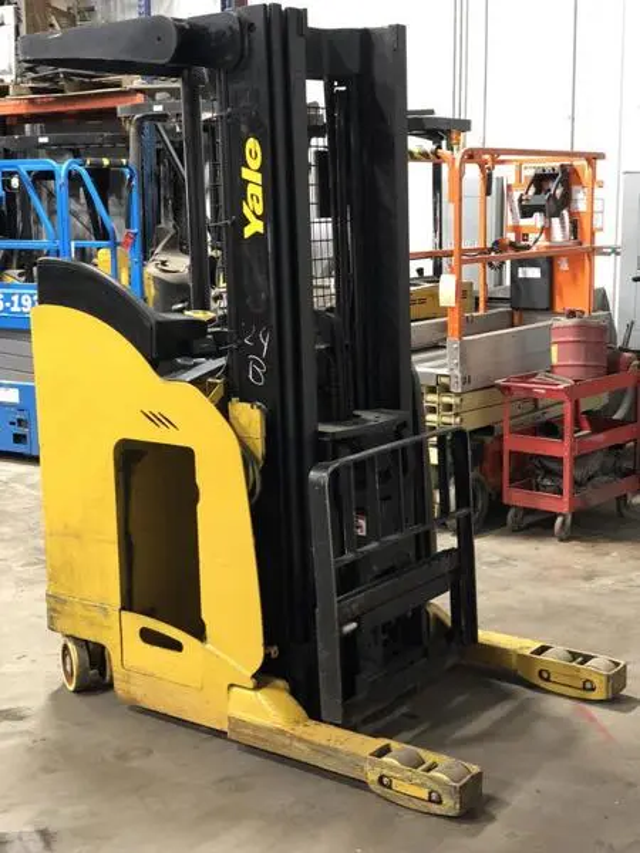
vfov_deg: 36.8
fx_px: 1282
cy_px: 426
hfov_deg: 28.0
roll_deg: +0.5
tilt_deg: -8.9
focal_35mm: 52
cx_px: 320
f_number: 2.4
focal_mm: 6
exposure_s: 1/11
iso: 160
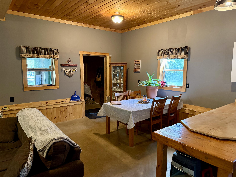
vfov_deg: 56.8
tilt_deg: -6.1
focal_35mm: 24
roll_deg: -0.7
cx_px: 118
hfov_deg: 71.6
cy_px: 88
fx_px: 164
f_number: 1.78
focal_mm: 6.76
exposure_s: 1/40
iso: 800
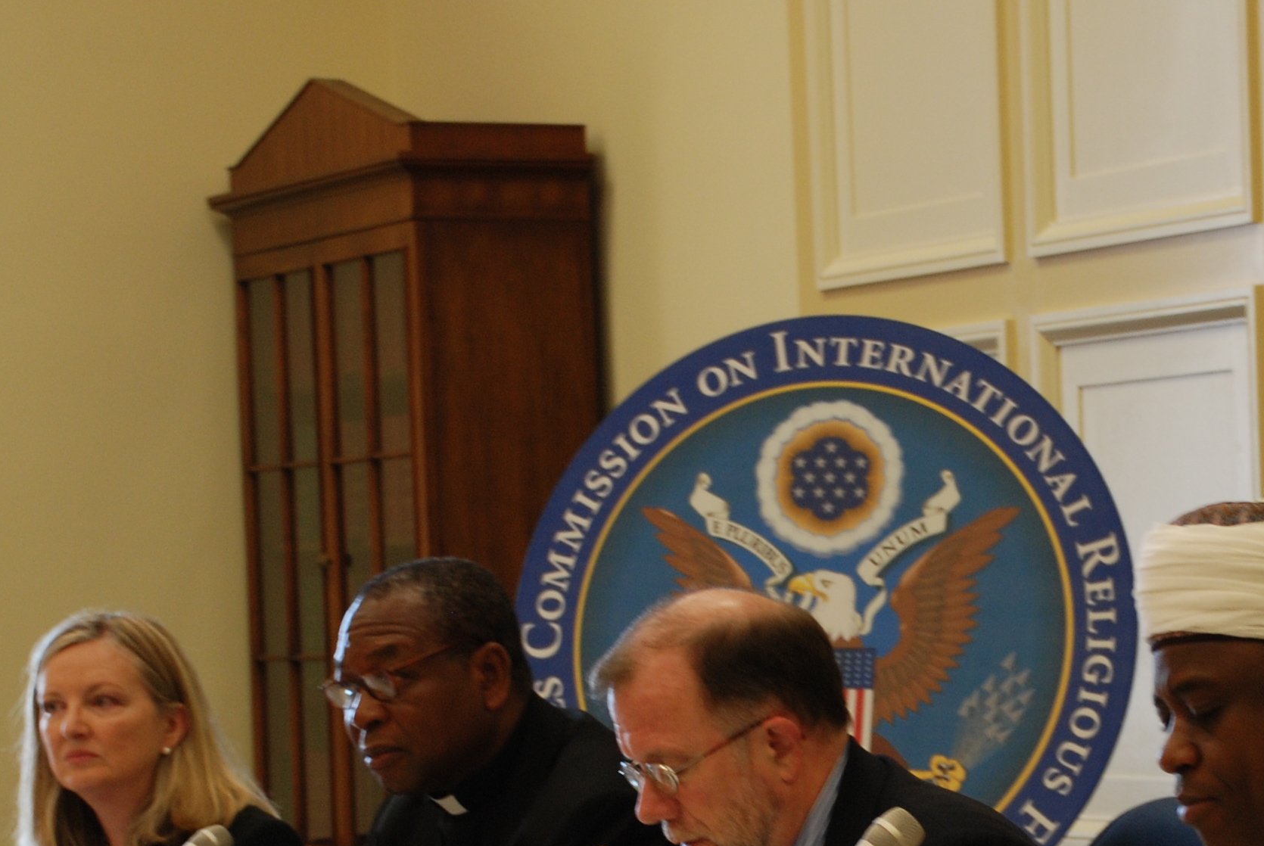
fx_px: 5379
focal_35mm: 153
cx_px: 943
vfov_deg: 8.9
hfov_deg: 13.4
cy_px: 829
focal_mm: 44
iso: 280
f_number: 4.8
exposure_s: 1/30
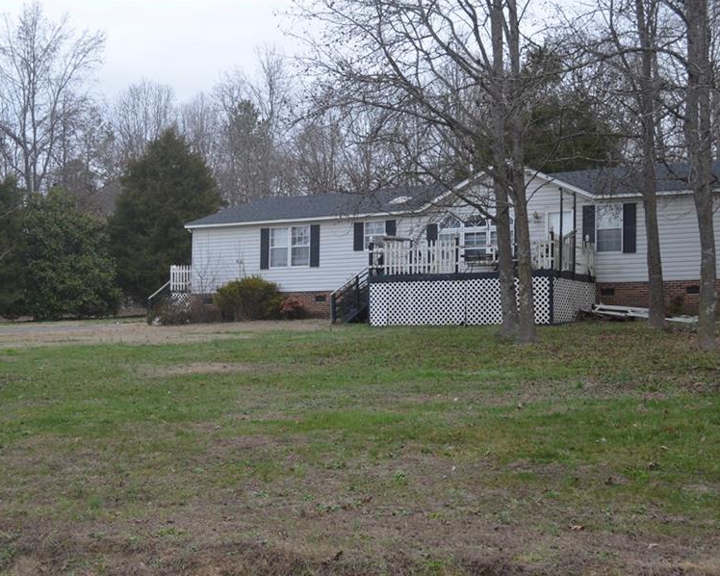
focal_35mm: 50
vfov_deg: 30.2
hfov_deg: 37.3
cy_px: 322
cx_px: 329
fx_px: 1065
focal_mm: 26
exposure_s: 1/160
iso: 200
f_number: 6.3
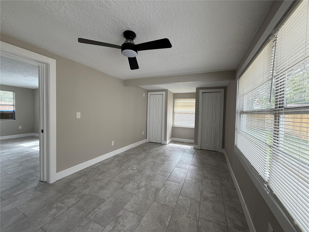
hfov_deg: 102.1
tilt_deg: -0.9
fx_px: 125
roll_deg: -1.1
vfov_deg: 85.7
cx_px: 154
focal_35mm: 14
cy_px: 116
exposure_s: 1/99
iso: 80
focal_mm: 2.22
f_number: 2.2
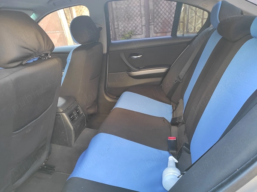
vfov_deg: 54.8
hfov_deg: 69.4
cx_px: 128
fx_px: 185
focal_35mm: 25
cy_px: 96
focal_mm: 5.43
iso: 231
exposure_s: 1/33
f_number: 1.89
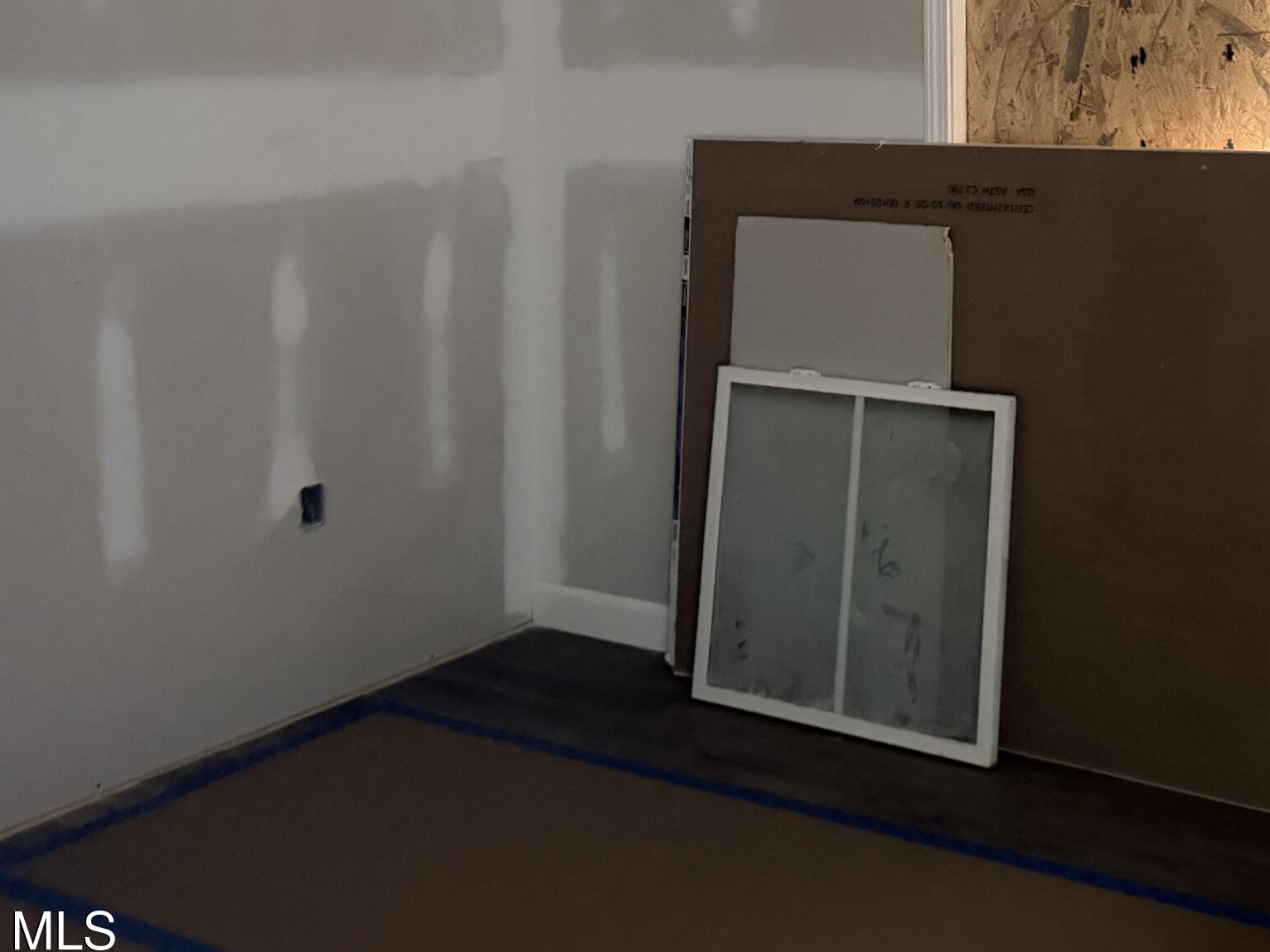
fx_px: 1724
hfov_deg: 39.3
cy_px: 85
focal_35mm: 47
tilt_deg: +0.1
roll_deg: +1.4
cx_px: 962
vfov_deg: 29.5
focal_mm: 6.76
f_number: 1.78
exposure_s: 1/30
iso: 1250
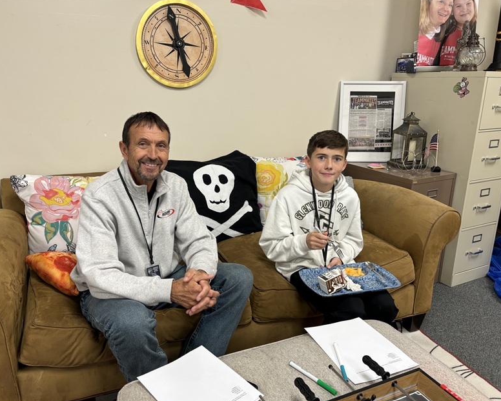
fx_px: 415
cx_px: 242
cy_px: 204
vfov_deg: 51.5
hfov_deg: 62.2
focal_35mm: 28
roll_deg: -0.3
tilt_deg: -15.9
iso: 100
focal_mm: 5.96
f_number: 1.6
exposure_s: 1/60
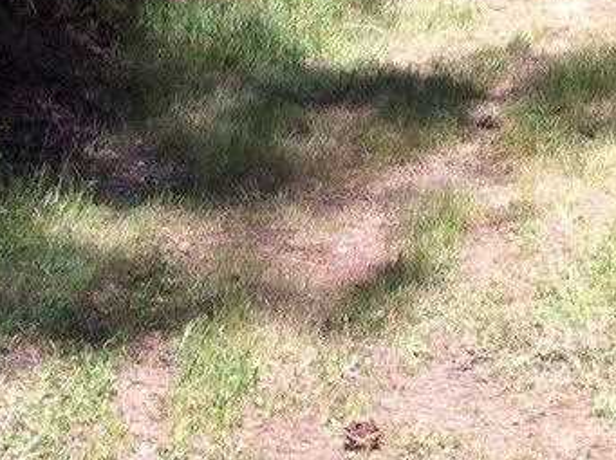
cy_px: 67
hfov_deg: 14.4
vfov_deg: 11.1
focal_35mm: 133
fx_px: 2364
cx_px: 721
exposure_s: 1/815
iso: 80
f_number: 2.8
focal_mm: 3.85
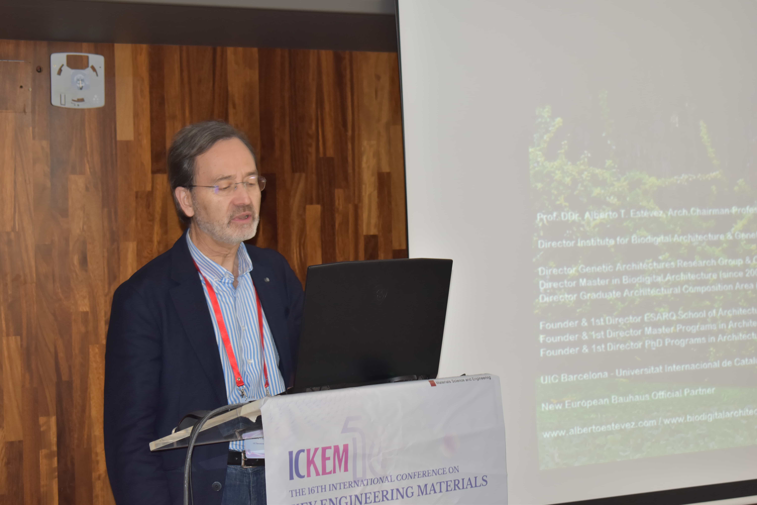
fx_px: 1735
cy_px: 252
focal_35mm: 82
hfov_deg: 24.6
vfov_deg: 16.6
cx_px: 378
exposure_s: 1/30
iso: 500
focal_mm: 55
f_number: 5.6
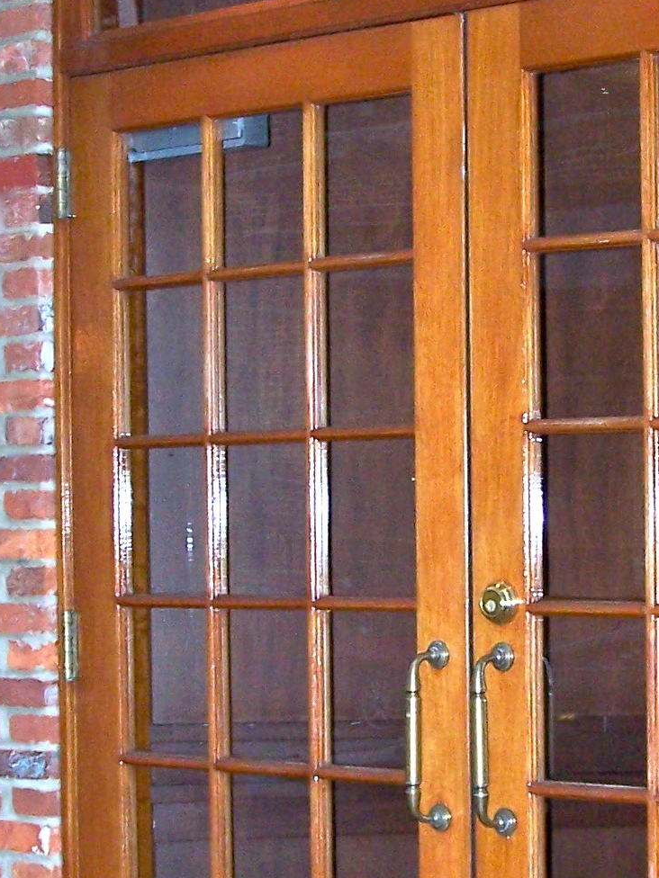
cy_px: 460
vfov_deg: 20.6
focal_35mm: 95
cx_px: 411
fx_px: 2411
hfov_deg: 15.5
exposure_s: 1/60
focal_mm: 6.7
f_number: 2.8
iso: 140
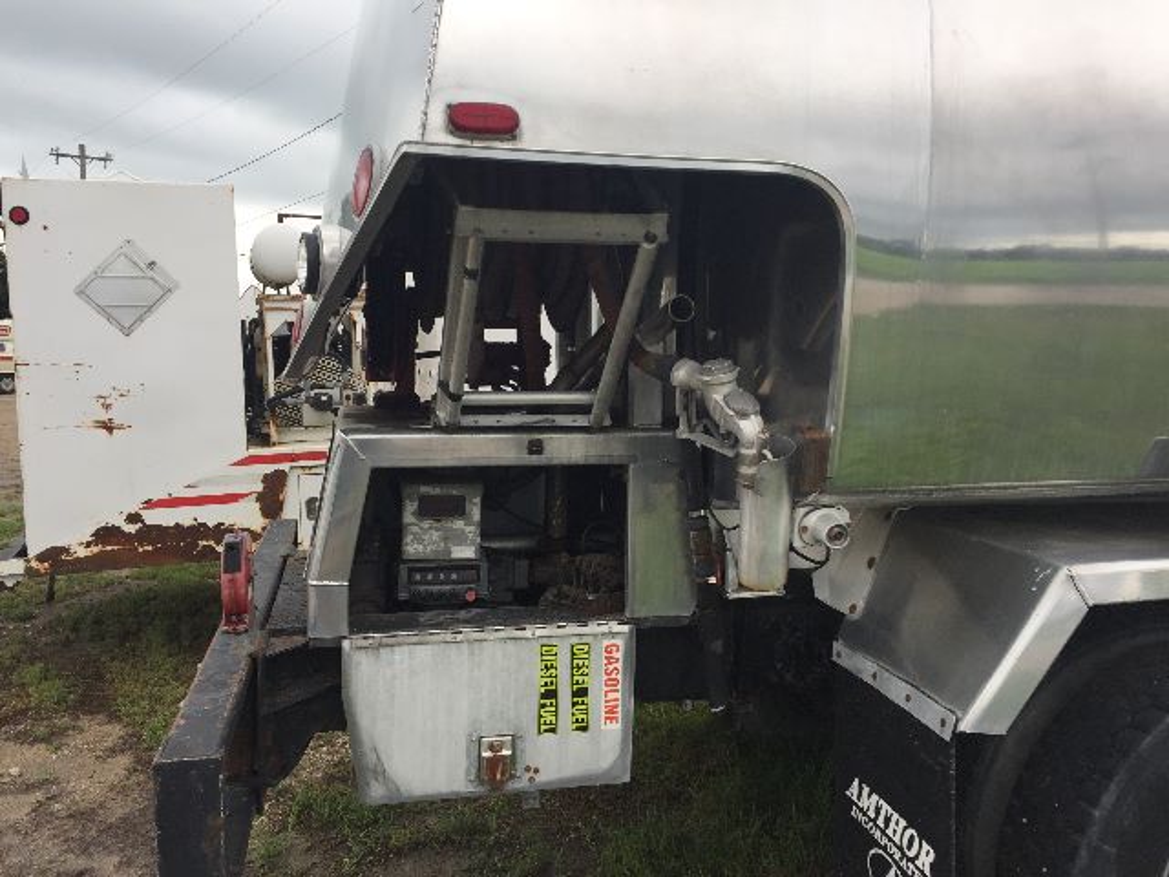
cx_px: 584
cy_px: 438
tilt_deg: -6.1
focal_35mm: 29
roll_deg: -0.8
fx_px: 979
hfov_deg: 61.7
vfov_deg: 48.2
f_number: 2.2
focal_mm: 4.15
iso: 32
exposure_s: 1/373
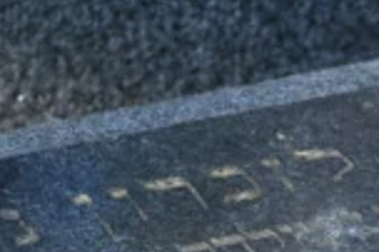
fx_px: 5805
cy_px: 601
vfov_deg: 2.5
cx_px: 294
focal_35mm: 552
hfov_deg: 3.7
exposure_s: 1/160
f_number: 4
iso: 100
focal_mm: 70
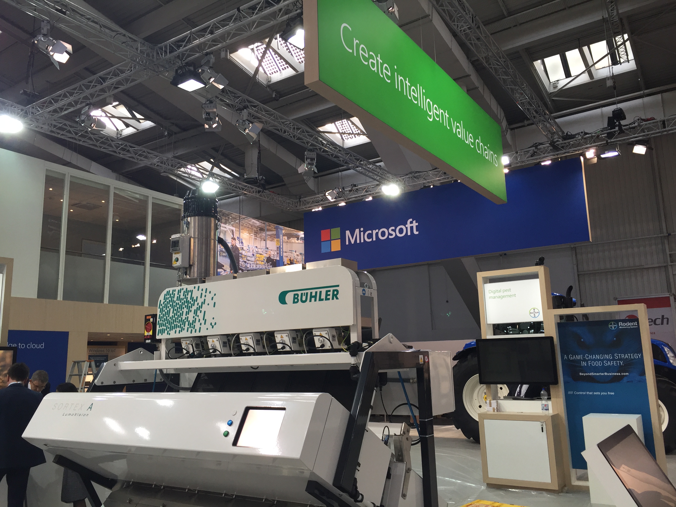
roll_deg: +1.2
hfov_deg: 61.7
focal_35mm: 29
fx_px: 566
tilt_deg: +10.3
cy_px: 254
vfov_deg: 48.2
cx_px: 338
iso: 50
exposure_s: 1/100
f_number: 2.2
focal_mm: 4.15
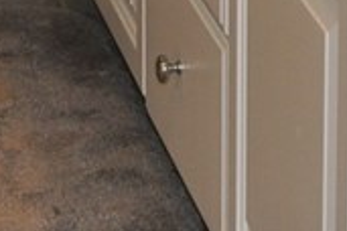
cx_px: 150
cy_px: -253
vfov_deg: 5.0
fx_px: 2573
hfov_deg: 7.7
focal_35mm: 267
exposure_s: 1/60
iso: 800
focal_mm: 28
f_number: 4.5
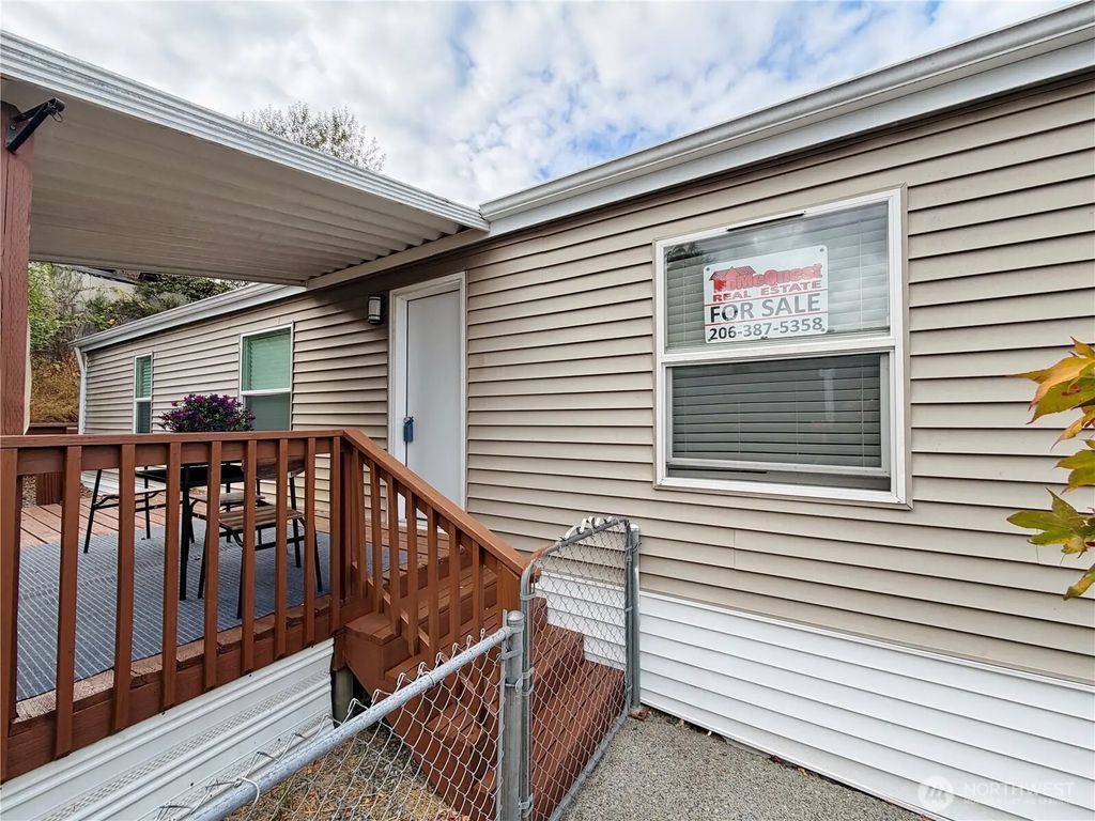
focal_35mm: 14
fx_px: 443
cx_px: 548
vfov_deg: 85.7
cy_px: 410
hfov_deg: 102.1
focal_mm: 2.22
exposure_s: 1/522
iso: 40
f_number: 2.2
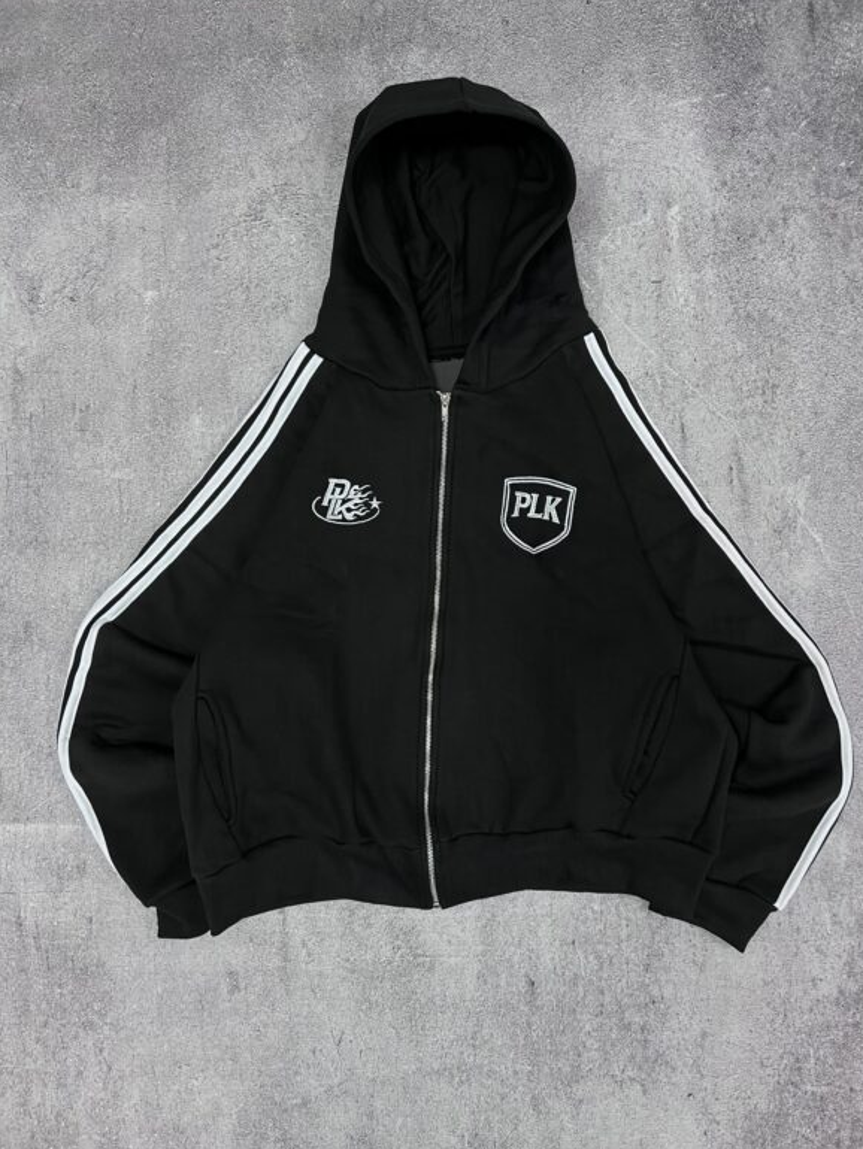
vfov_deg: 65.3
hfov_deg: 51.4
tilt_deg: -86.0
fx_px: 897
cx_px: 446
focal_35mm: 27
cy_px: 582
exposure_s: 1/60
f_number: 1.5
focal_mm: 5.7
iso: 125
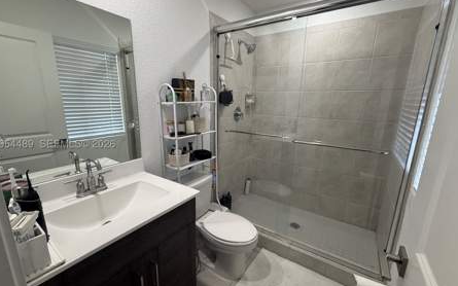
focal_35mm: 16
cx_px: 224
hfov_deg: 97.8
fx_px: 200
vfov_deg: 71.2
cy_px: 146
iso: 250
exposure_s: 1/120
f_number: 2.2
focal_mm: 2.22
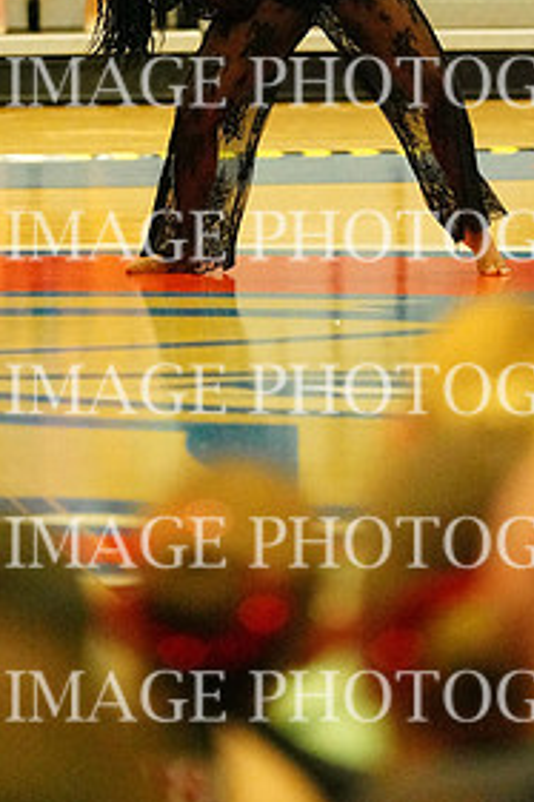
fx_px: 6905
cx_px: 230
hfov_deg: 4.4
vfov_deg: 6.6
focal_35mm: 310
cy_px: 6
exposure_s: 1/1600
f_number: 2.8
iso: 25600
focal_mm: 150
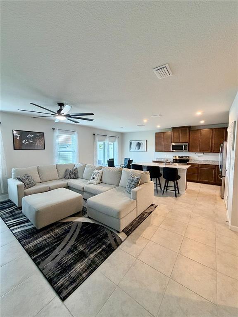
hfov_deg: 85.7
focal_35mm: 14
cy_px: 158
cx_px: 119
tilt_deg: -4.0
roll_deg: +0.3
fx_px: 128
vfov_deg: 102.1
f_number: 2.2
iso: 250
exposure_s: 1/60
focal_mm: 2.22
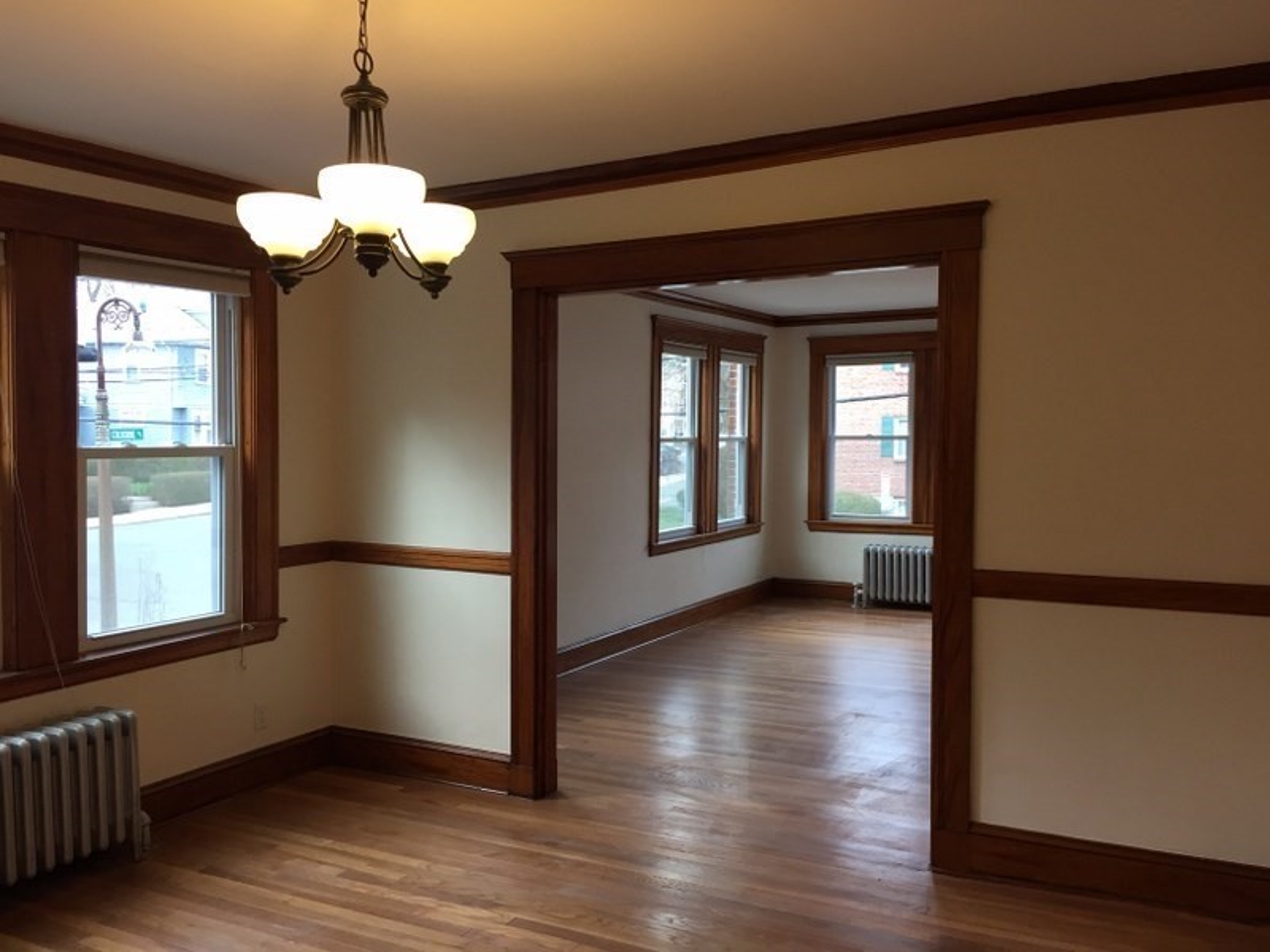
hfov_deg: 61.7
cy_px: 476
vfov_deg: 48.2
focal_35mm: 29
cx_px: 635
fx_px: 1064
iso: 32
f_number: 2.2
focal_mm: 4.15
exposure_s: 1/40
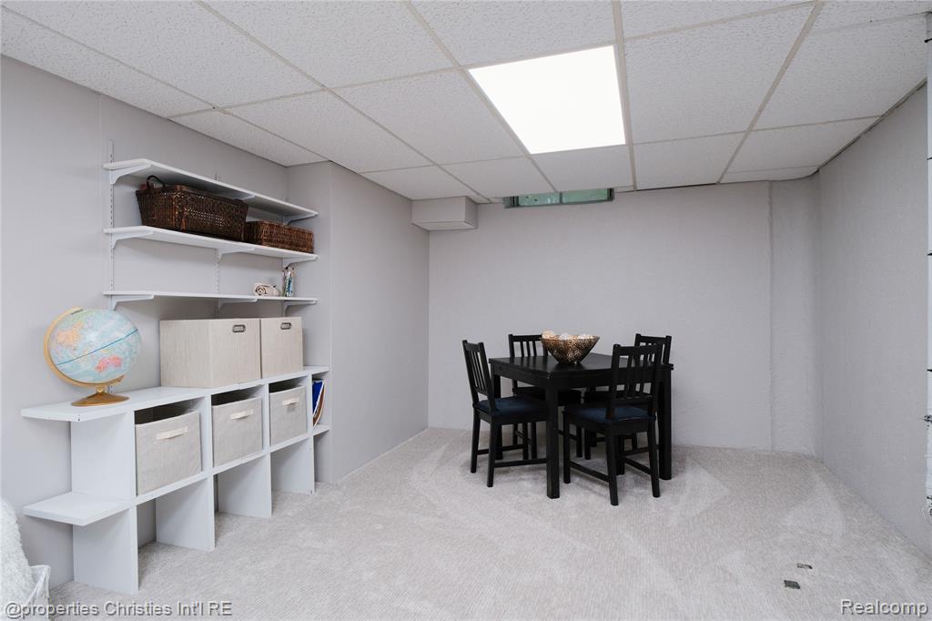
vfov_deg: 64.5
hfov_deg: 86.9
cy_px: 310
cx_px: 466
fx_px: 492
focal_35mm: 19
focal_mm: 12.6
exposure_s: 1/125
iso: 640
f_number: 7.1
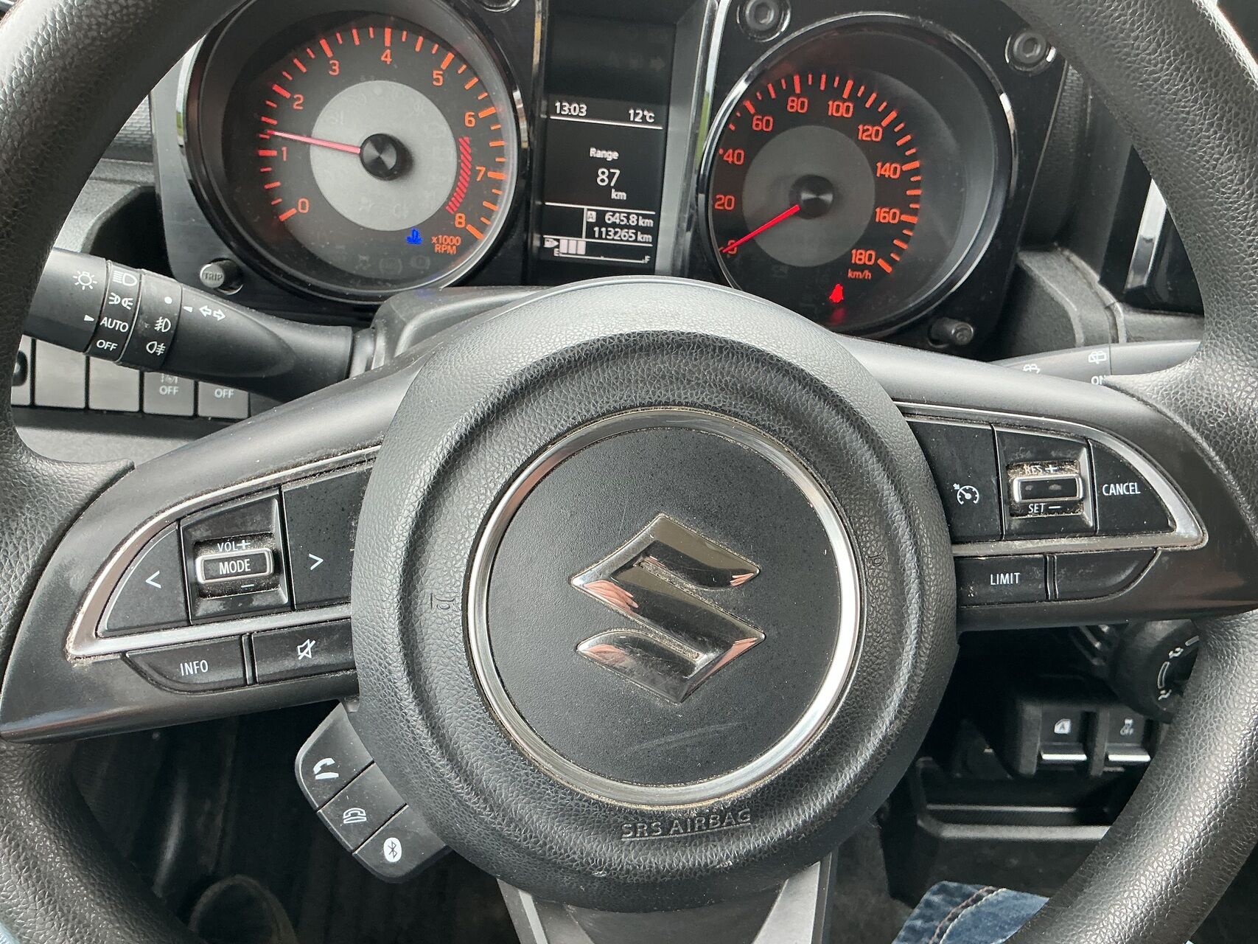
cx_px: 629
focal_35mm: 29
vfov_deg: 48.2
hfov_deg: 61.7
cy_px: 472
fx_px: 1054
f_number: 1.8
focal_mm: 3
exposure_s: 1/120
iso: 64
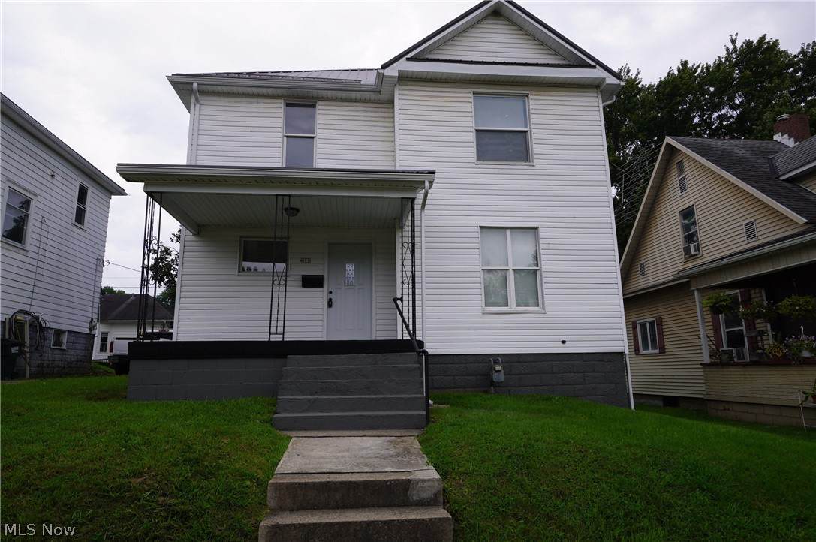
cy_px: 271
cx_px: 408
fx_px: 475
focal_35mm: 21
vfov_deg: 59.4
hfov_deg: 81.3
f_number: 8
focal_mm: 14
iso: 100
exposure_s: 1/125
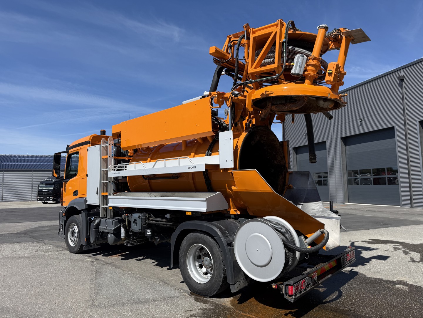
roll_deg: +0.5
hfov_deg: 71.6
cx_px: 212
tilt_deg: +5.1
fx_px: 293
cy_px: 159
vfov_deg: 56.8
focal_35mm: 24
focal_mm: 6.76
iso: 80
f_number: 1.78
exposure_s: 1/4975
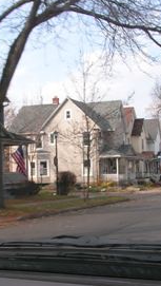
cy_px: 155
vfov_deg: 34.3
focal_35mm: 61
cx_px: 67
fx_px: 462
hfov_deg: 19.8
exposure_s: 1/125
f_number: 5.6
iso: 50
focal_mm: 5.8
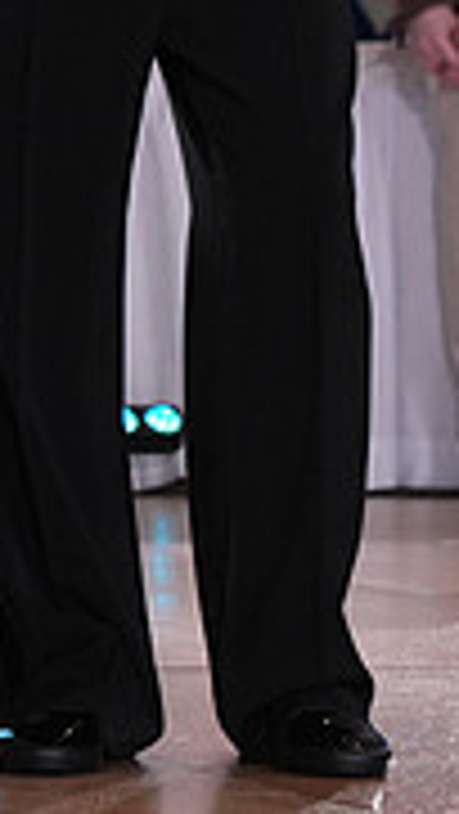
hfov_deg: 3.4
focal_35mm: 353
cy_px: -351
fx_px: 7627
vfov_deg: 6.1
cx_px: -160
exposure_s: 1/500
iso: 2000
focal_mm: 105
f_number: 4
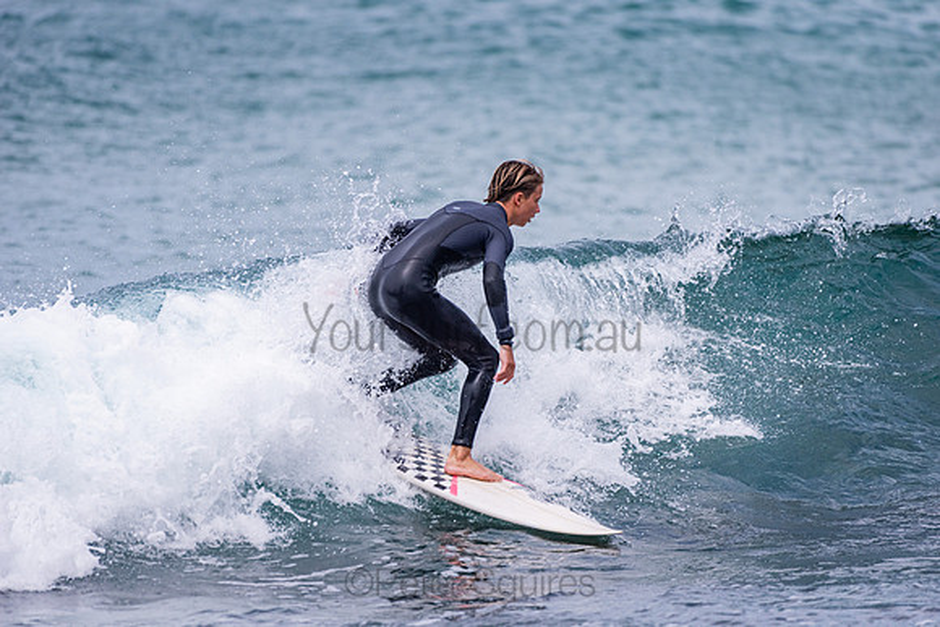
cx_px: 470
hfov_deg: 4.1
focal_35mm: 500
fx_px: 13058
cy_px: 314
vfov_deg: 2.8
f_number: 5.6
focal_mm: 500
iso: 400
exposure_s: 1/1250
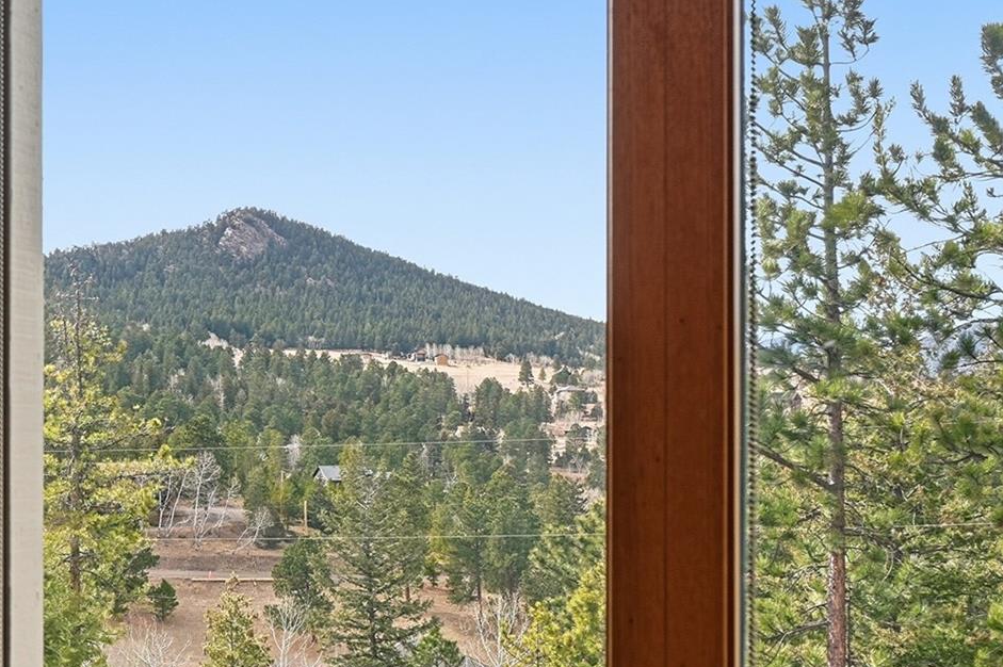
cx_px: 322
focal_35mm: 51
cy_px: 464
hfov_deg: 38.4
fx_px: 1420
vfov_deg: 26.2
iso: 400
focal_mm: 30
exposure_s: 1/2000
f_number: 8
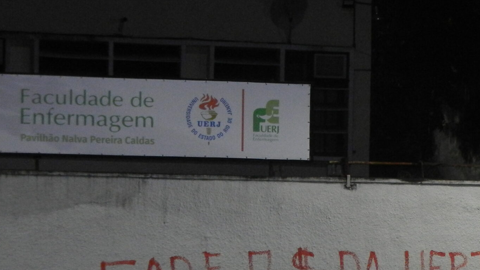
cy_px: 230
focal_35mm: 157
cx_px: 394
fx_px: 1998
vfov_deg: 7.7
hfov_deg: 13.6
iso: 800
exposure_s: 1/30
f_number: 4.3
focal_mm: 13.9
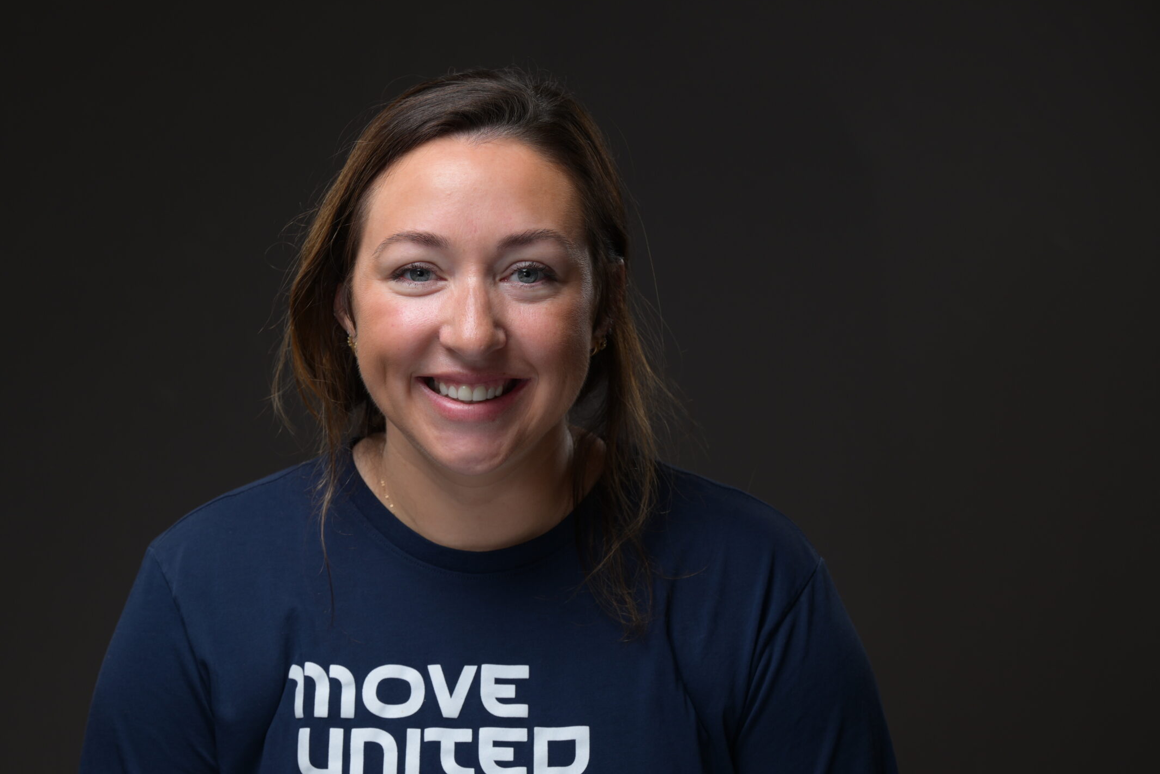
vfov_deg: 11.1
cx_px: 515
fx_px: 3996
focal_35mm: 124
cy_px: 458
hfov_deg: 16.5
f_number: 5.6
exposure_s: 1/200
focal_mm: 103
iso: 64
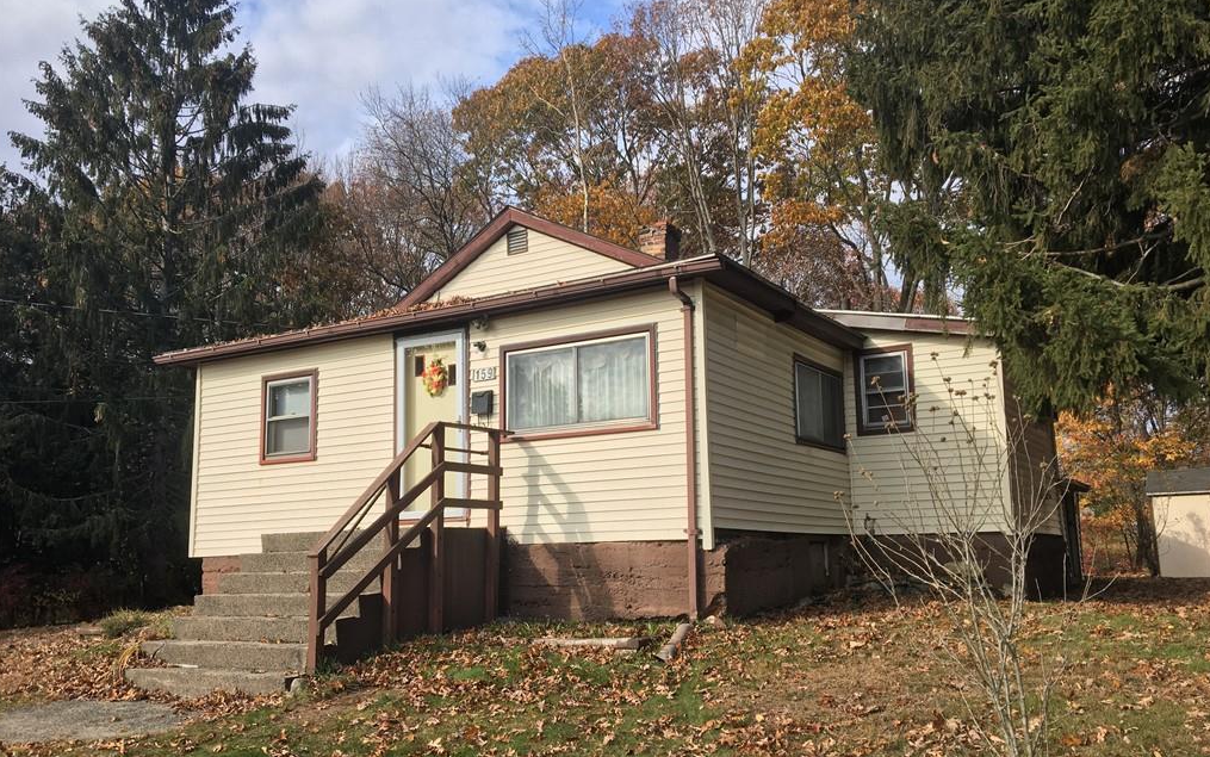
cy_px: 396
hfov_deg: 61.2
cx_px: 604
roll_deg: +0.4
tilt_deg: +8.5
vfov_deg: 40.6
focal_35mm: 31
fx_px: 1023
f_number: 2.2
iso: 25
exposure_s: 1/927
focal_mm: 4.15
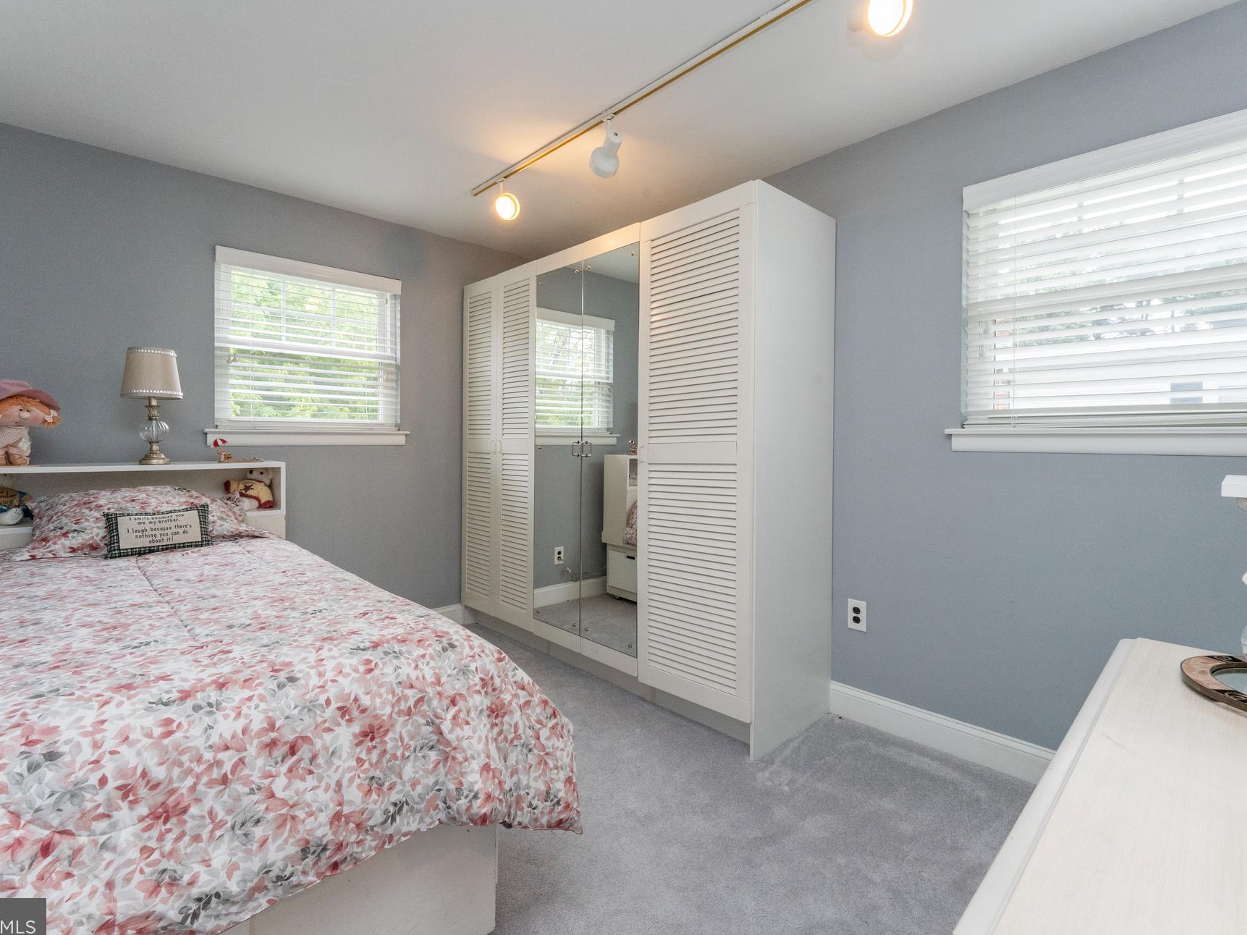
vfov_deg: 78.1
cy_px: 457
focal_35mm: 16
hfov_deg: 94.5
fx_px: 576
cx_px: 627
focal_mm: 14
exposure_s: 1/80
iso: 2000
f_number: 14
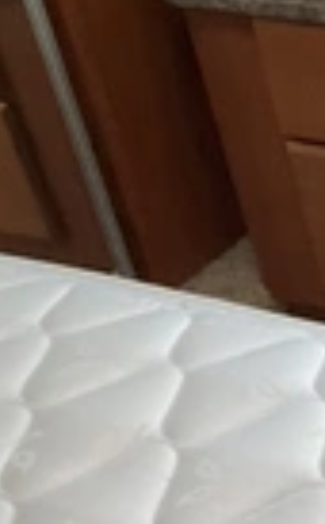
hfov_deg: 11.9
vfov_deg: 22.8
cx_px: 761
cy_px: 122
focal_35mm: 90
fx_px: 1282
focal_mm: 3
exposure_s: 1/60
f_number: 1.8
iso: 320
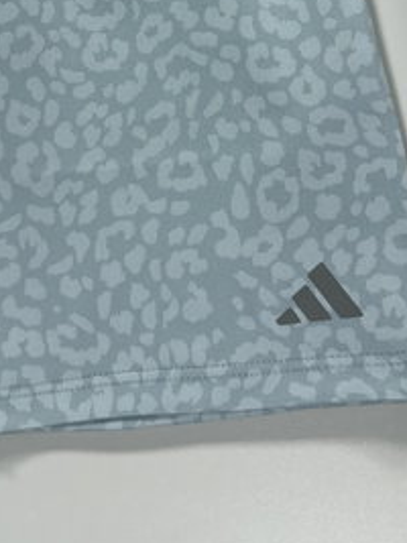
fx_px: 753
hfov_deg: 30.2
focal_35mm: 48
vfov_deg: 36.8
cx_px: 171
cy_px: 40
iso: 100
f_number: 1.78
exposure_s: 1/100
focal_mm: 6.76
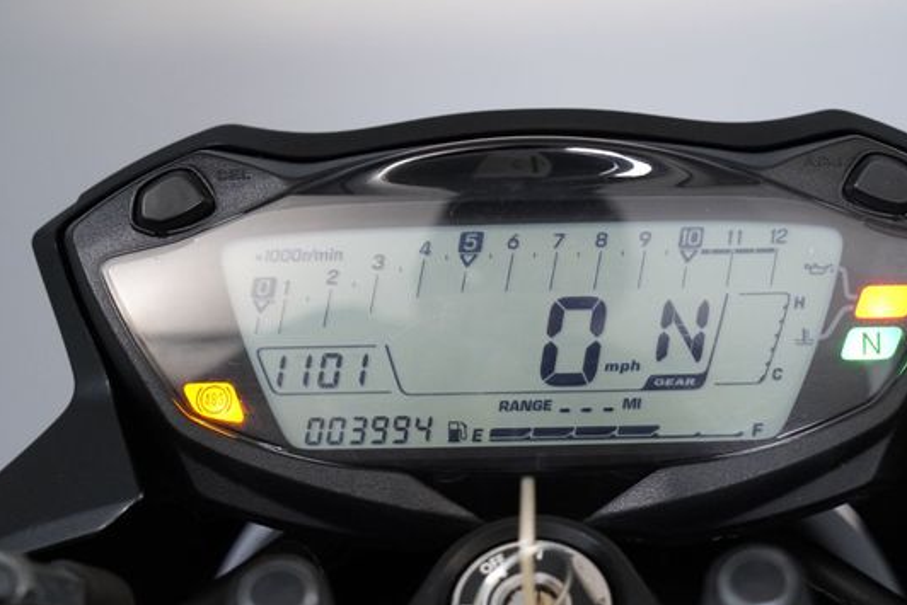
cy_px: 302
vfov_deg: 11.6
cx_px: 529
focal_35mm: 118
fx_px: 2974
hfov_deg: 17.3
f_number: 7.1
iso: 5000
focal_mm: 98
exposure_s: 1/160
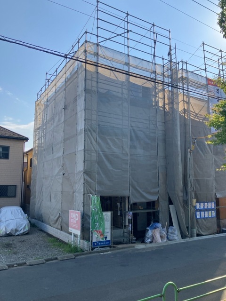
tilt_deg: +10.0
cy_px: 150
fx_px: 244
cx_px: 113
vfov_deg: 63.4
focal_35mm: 28
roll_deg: -1.3
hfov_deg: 49.7
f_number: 1.8
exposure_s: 1/1215
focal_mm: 3.99
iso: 32
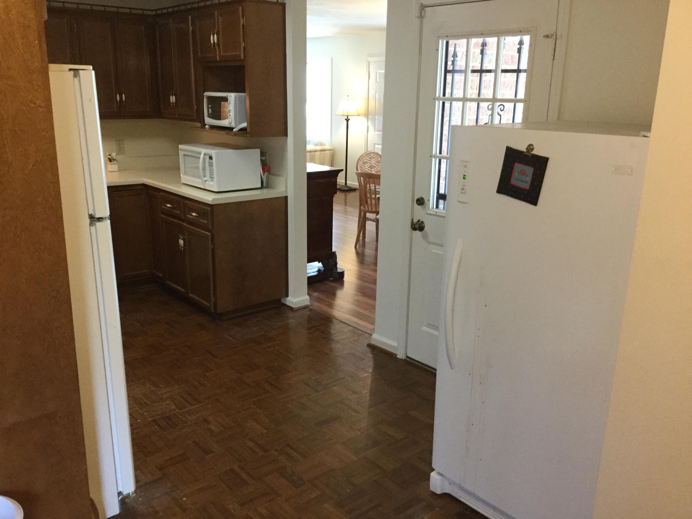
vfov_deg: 45.4
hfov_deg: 58.4
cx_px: 346
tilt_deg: -17.1
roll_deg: -0.8
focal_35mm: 31
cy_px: 260
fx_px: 620
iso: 125
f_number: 2.4
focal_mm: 3.3
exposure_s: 1/30
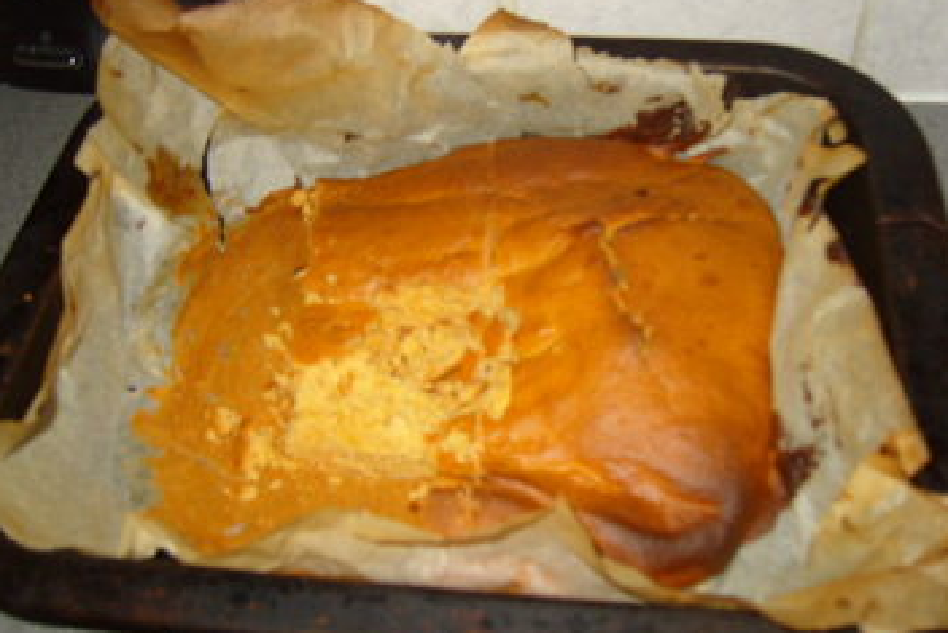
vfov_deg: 36.0
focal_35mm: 37
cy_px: 303
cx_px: 474
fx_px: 975
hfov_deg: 51.9
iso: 100
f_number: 2.8
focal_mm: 7.4
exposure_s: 1/30
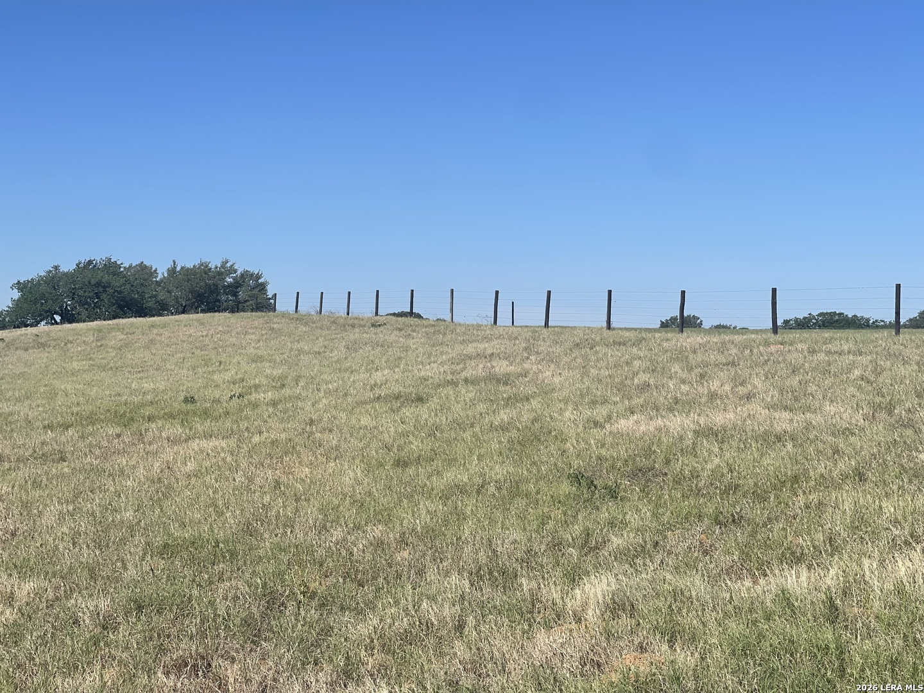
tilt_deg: -1.5
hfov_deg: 30.3
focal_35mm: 64
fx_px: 1708
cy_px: 346
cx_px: 462
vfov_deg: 22.9
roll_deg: -0.8
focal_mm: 7.5
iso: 20
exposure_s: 1/2320
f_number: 2.2
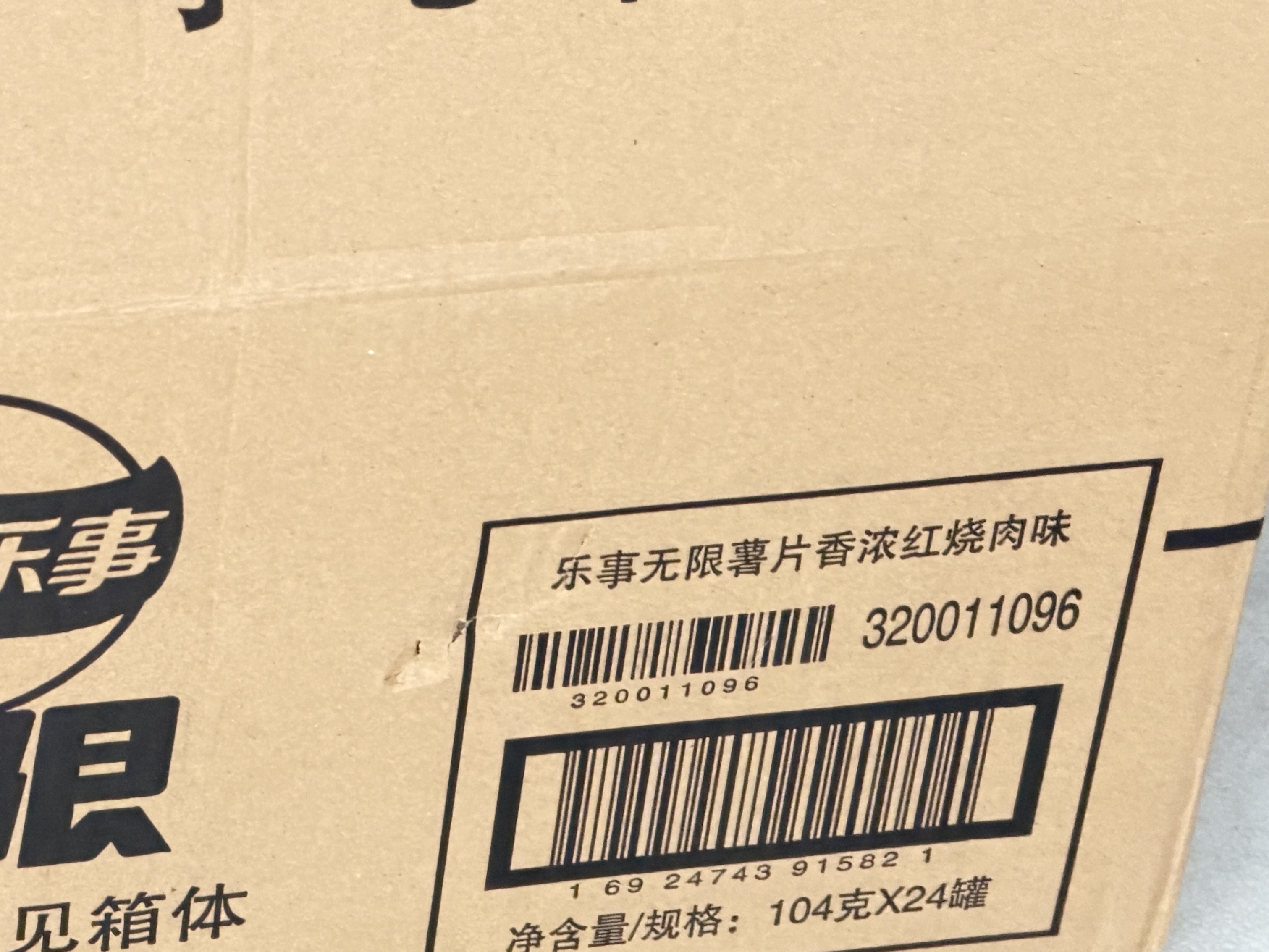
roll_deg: -4.4
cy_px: 429
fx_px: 6929
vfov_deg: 7.9
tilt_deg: -41.3
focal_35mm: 189
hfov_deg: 10.4
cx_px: 175
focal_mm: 16.89
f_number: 2.8
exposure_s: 1/20
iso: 3200
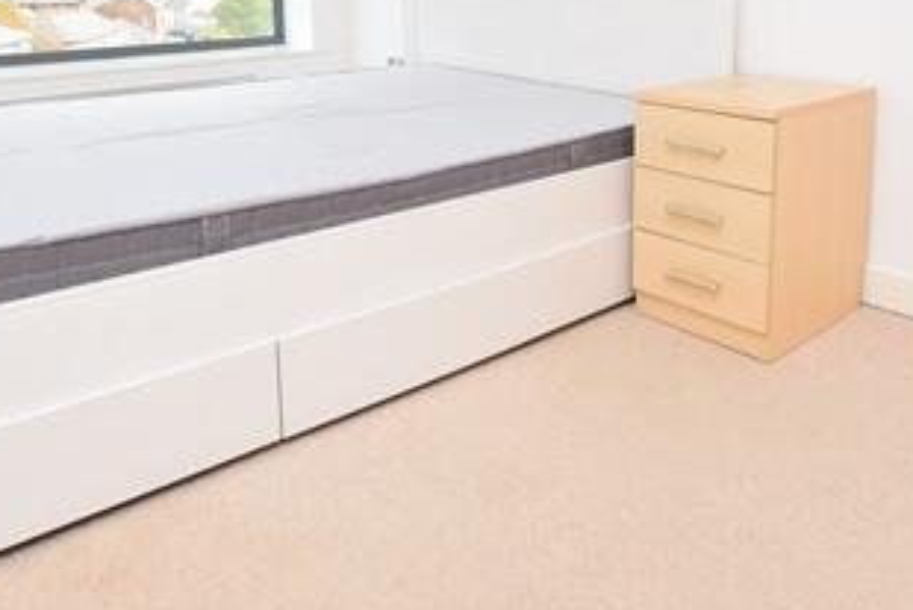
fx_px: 787
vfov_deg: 40.0
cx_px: 527
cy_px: 90
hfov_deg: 60.0
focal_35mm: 31
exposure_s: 1/125
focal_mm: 10
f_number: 5.6
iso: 280
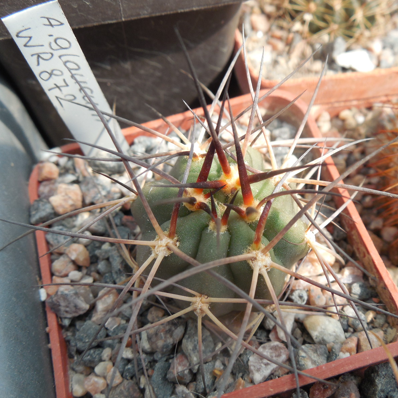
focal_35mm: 37
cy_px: 200
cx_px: 235
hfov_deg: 44.7
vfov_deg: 44.9
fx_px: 481
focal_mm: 5.6
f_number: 3.6
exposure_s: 1/250
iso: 125
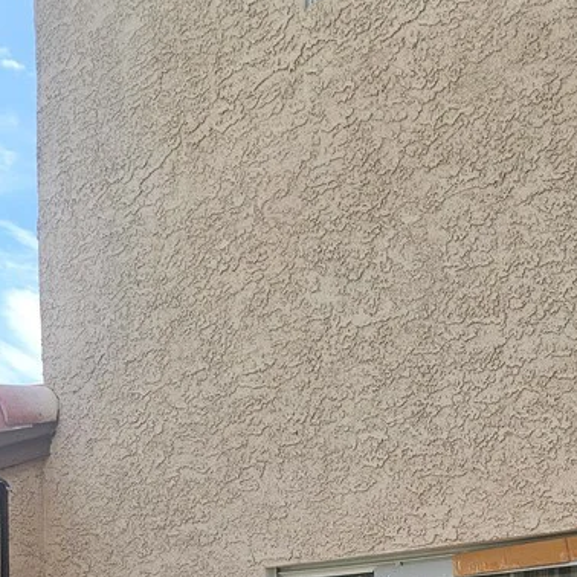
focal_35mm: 55
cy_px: 733
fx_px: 1037
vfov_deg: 26.7
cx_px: 550
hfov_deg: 29.4
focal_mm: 5.4
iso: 25
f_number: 1.8
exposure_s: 1/909
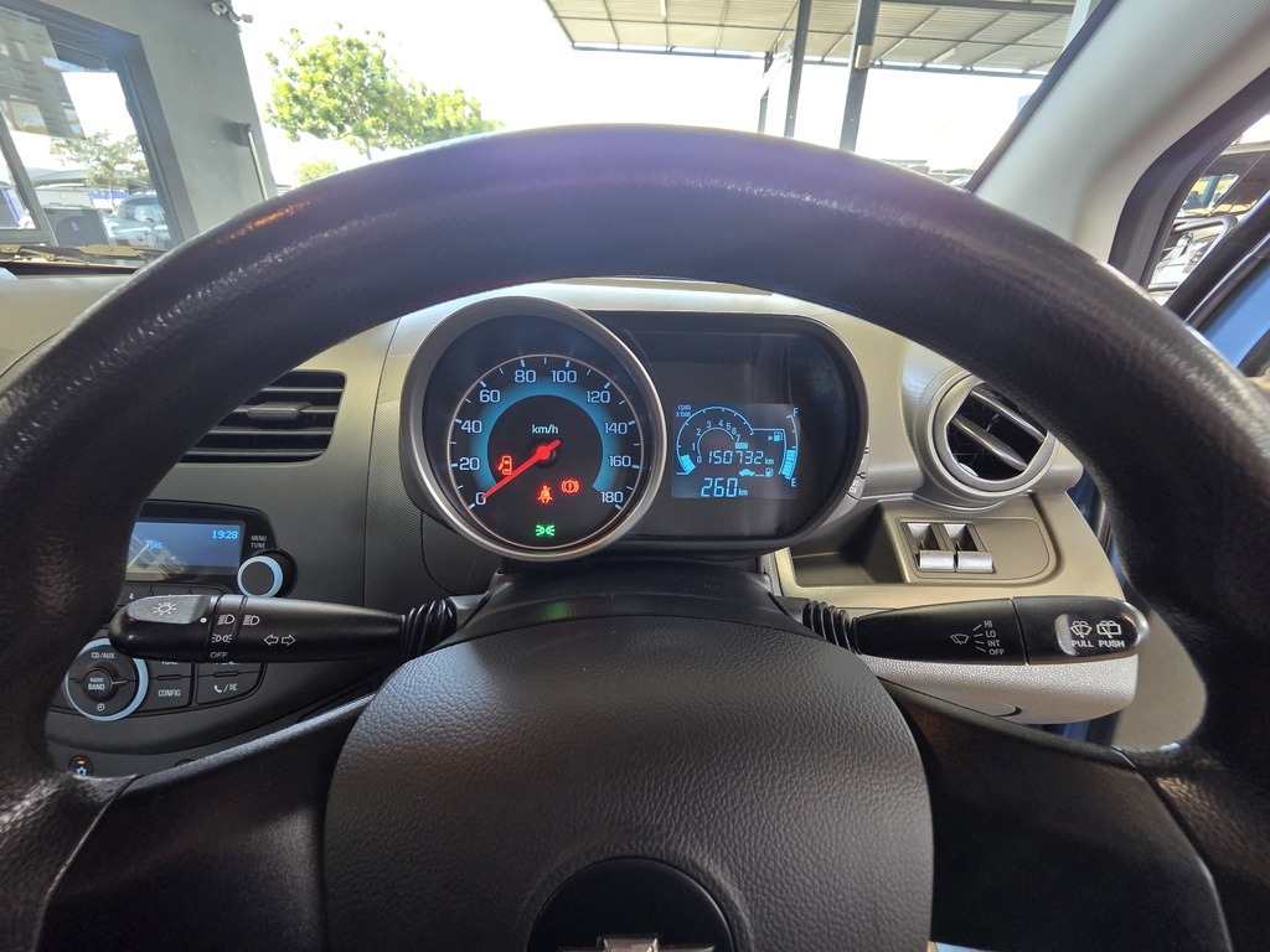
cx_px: 635
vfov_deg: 89.9
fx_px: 477
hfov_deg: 106.2
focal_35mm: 13
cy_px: 476
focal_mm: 2.2
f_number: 2.2
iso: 250
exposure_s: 1/50
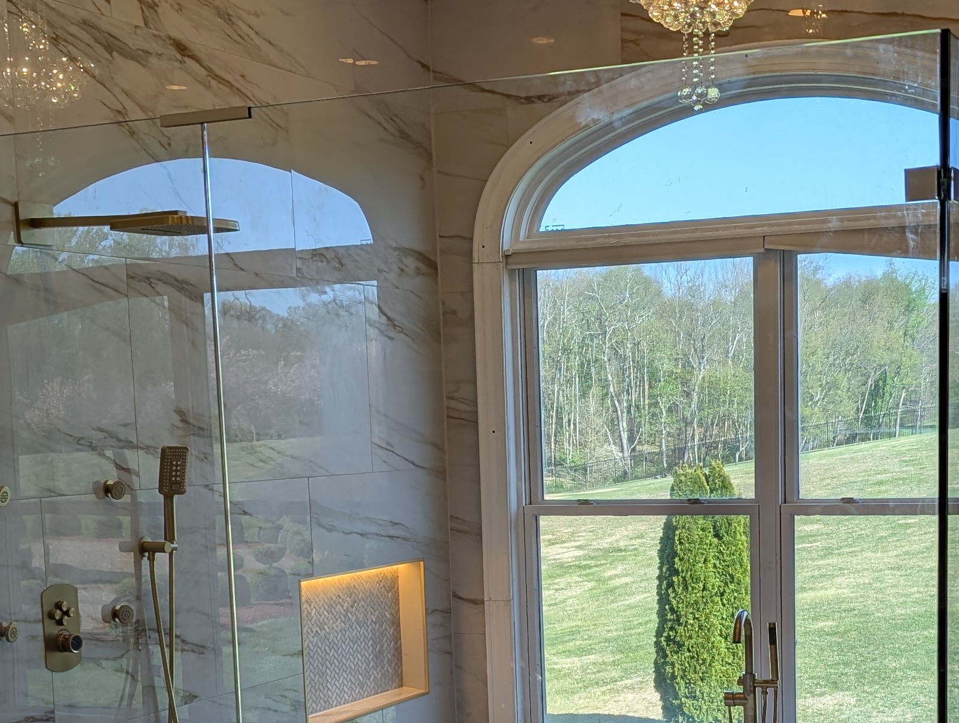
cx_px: 598
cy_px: 657
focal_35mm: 61
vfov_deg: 23.4
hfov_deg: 31.5
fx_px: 1693
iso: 19
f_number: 1.68
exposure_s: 1/252
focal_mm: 6.9
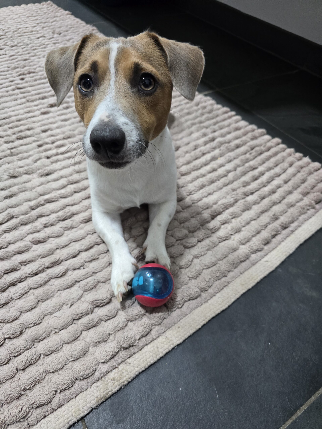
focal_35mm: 23
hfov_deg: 58.9
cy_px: 214
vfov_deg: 73.9
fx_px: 285
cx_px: 161
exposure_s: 1/100
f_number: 1.7
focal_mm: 6.3
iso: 640
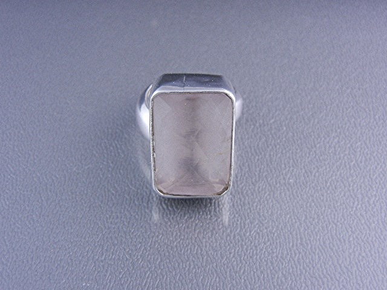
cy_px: 145
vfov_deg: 24.8
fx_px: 660
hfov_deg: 32.7
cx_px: 194
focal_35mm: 59
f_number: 4
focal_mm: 10.6
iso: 400
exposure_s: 1/27.2
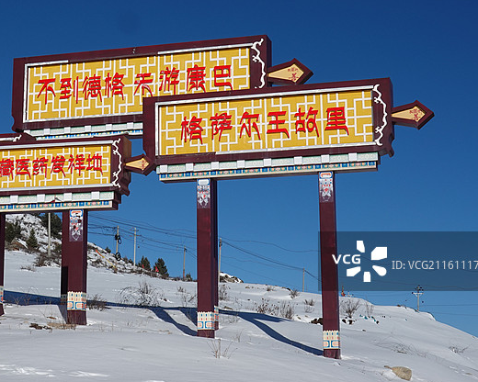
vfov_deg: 19.6
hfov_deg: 24.3
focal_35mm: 78
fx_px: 1103
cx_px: 155
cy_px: 147
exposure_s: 1/1000
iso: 125
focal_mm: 19.84
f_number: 7.1
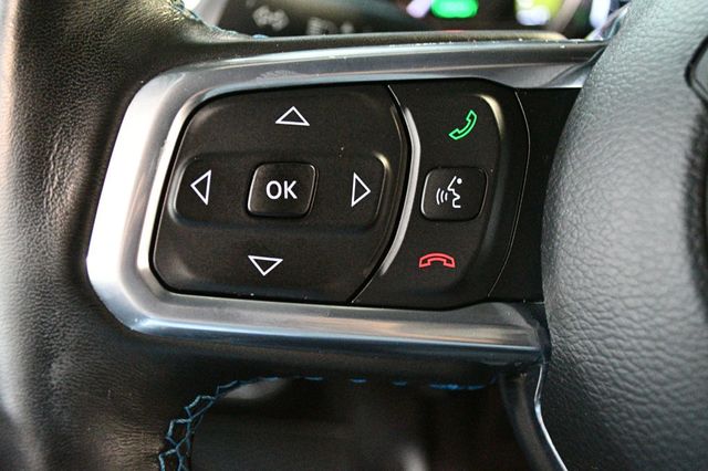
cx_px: 354
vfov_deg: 26.5
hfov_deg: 38.9
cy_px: 236
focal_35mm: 51
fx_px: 1002
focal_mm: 34
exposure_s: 1/25
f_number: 5
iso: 12800
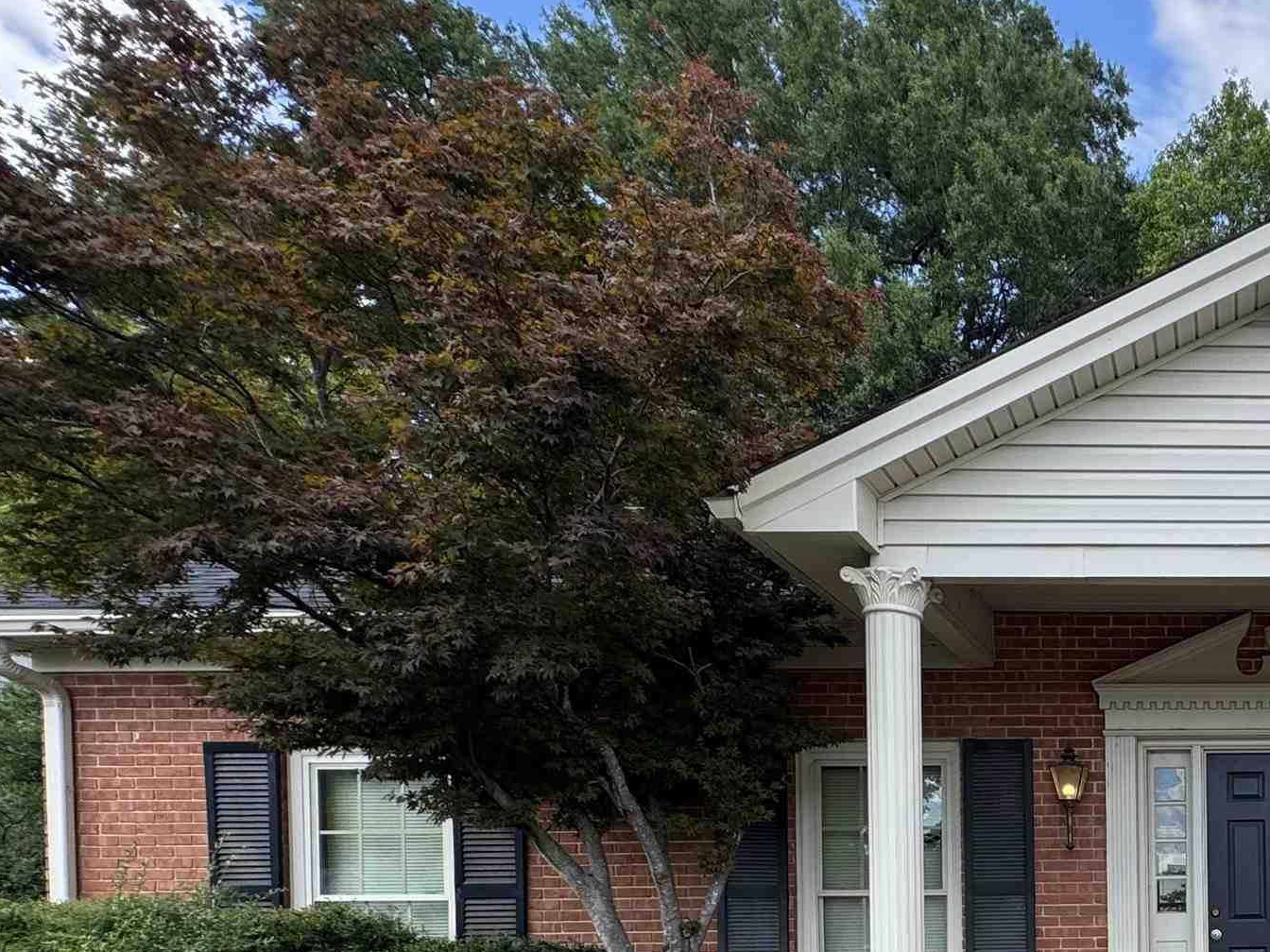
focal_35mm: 32
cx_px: 1302
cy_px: 949
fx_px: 1174
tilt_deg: -0.7
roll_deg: -0.1
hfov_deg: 46.4
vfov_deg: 39.1
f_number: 2.2
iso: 40
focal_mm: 2.22
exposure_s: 1/464
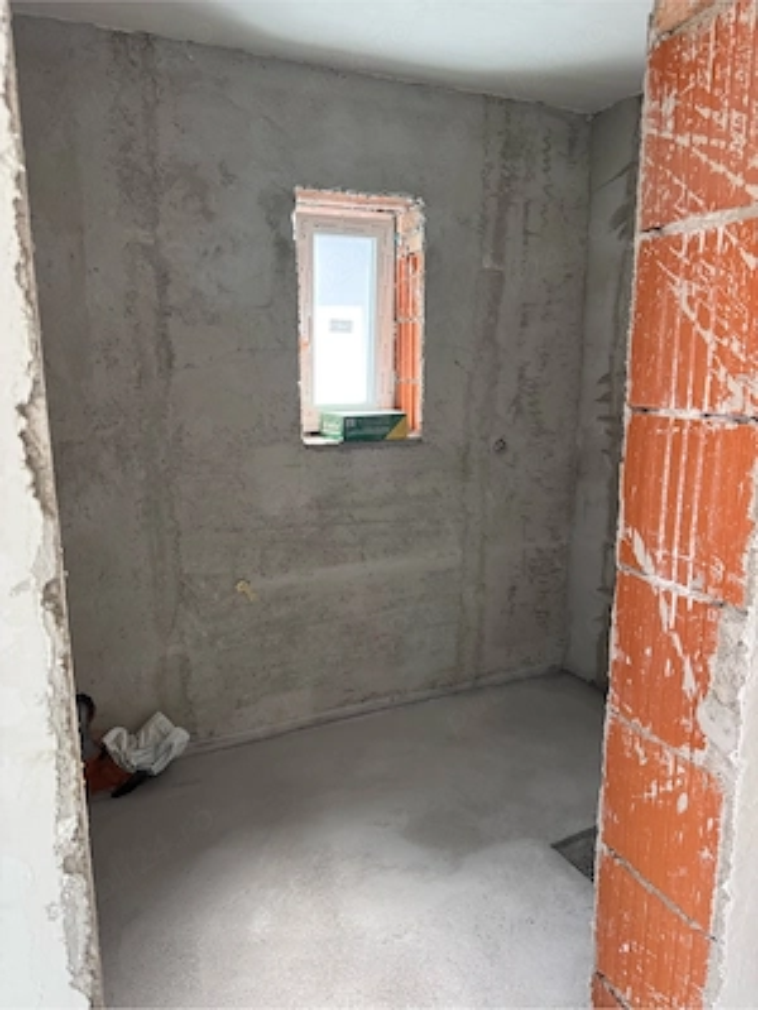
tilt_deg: -11.5
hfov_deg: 56.8
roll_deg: -0.6
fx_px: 701
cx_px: 379
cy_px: 505
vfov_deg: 71.6
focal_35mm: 24
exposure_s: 1/137
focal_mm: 6.76
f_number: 1.78
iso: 200
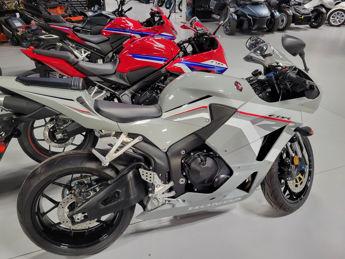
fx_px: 259
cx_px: 172
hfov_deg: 67.3
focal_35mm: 26
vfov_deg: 53.1
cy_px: 130
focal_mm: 5.4
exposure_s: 1/40
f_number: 1.8
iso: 160
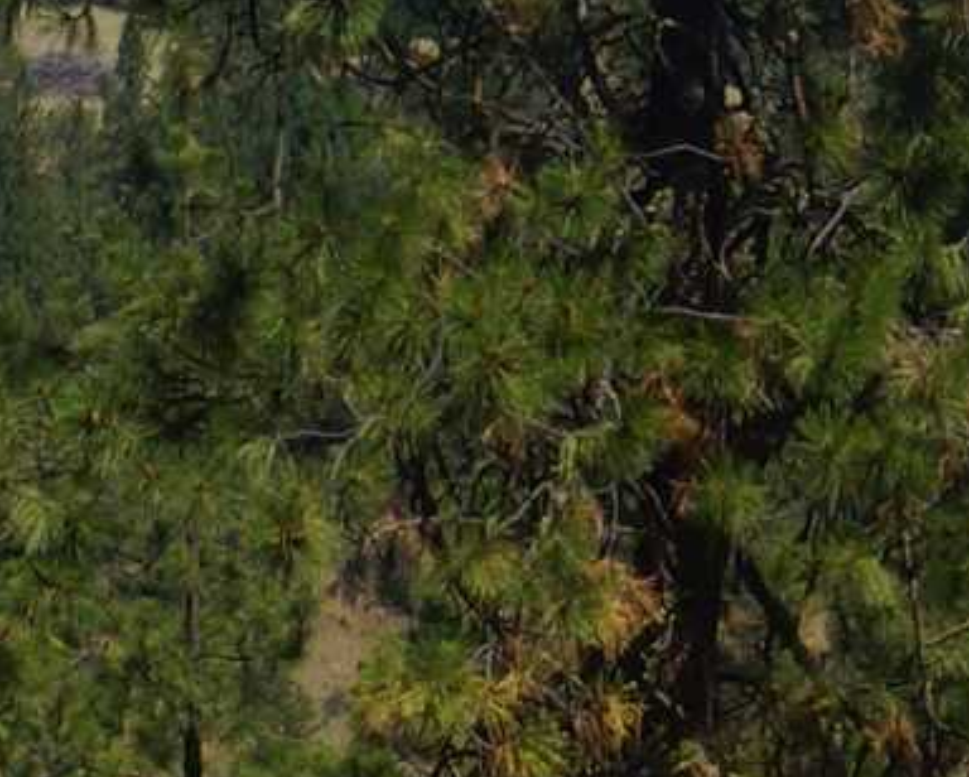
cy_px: -1095
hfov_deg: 7.0
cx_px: 1451
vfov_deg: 5.5
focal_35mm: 270
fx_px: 7751
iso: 100
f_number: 16
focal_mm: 24
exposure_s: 1/125
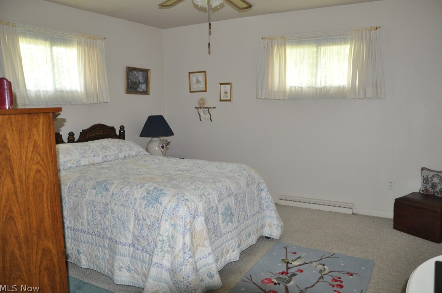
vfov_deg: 46.3
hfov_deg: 65.5
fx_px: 343
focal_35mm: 28
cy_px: 143
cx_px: 226
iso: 800
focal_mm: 18
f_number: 2.8
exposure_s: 1/60
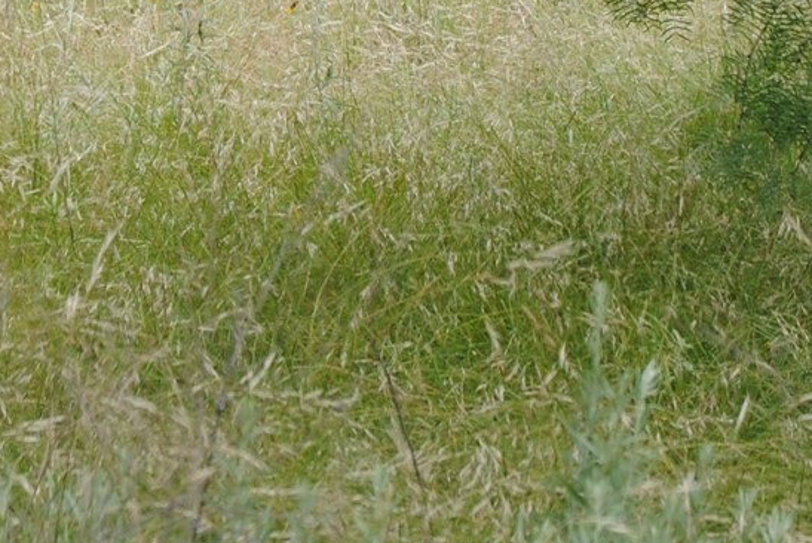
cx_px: 32
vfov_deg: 4.2
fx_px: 7383
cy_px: -246
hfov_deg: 6.3
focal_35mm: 327
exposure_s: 1/200
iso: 100
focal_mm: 55
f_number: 7.1
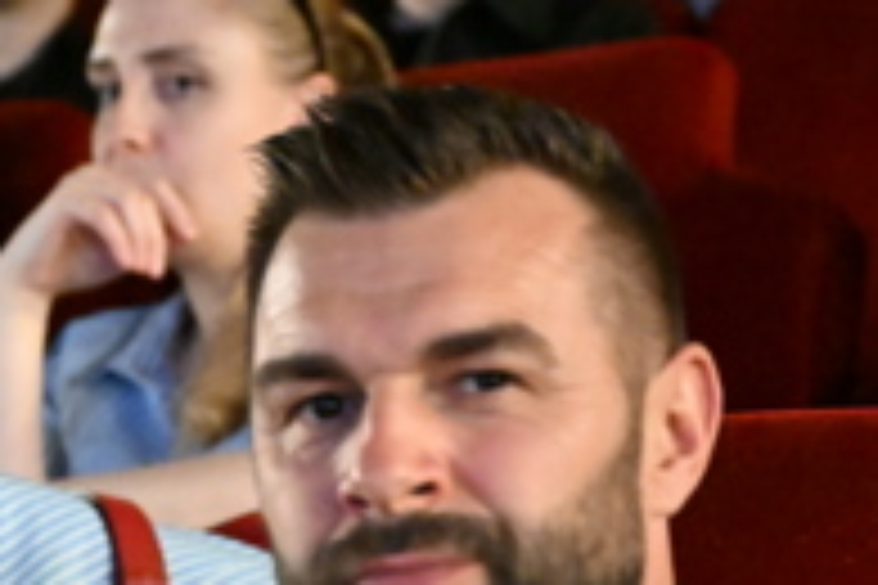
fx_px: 3804
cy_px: 806
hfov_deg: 13.0
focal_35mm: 156
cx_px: -50
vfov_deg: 8.6
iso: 20000
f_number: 2.8
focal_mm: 44
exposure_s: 1/80
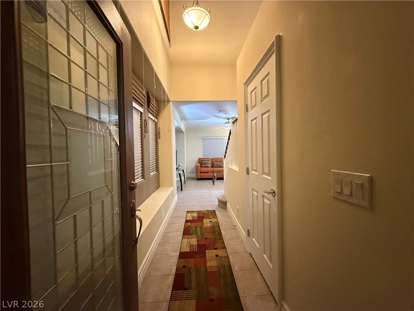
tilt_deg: -0.3
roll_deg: +2.0
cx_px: 207
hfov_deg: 102.1
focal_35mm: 14
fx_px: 167
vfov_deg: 85.7
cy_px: 156
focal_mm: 2.22
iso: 1000
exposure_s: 1/60
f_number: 2.2
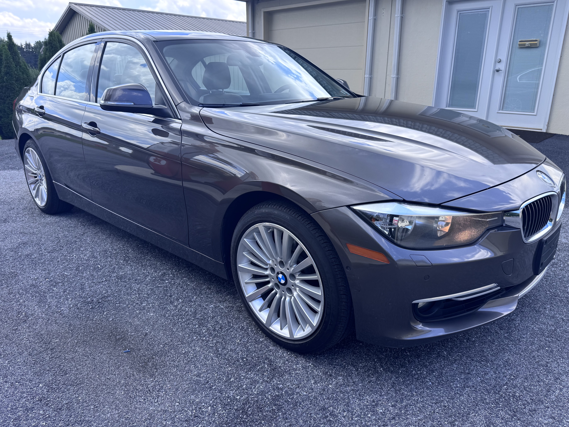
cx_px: 290
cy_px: 206
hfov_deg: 69.4
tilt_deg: -18.0
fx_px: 411
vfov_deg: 54.9
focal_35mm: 25
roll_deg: +0.3
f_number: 1.78
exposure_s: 1/1059
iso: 80
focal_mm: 6.76
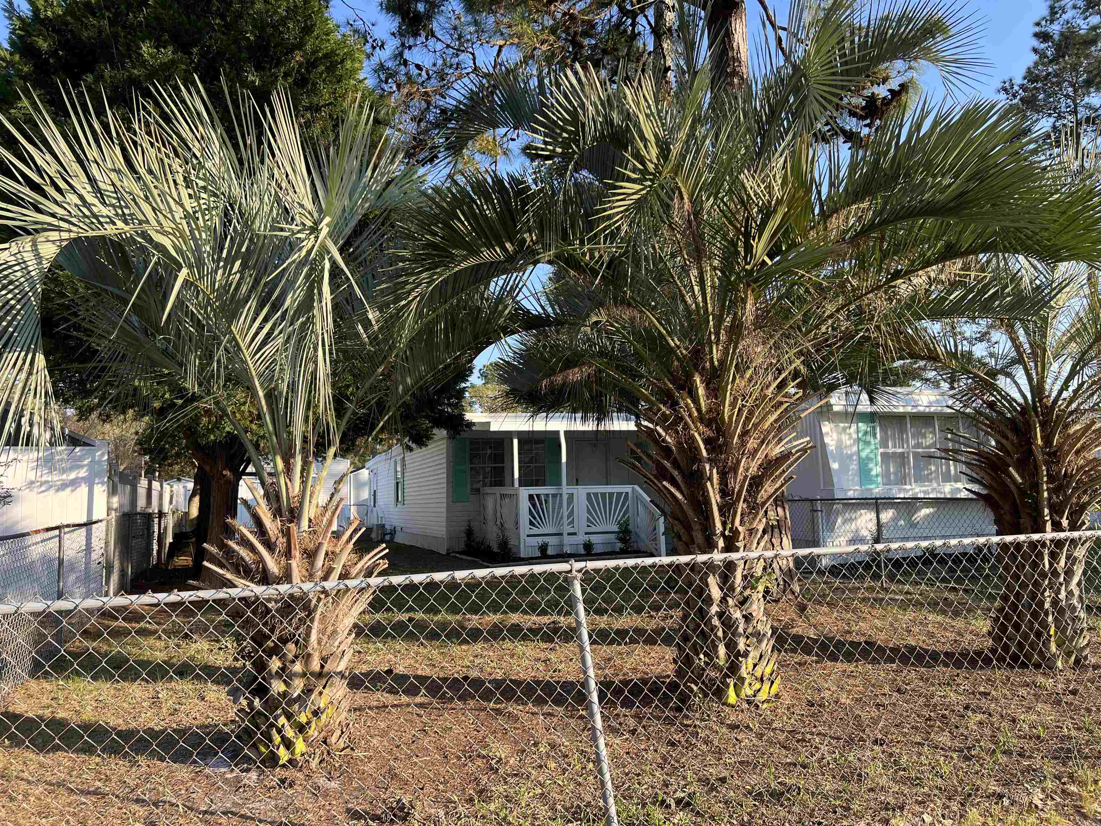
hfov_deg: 67.3
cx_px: 550
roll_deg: +1.3
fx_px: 827
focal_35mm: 26
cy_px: 413
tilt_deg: +4.5
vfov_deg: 53.1
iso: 50
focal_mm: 5.7
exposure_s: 1/803
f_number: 1.5
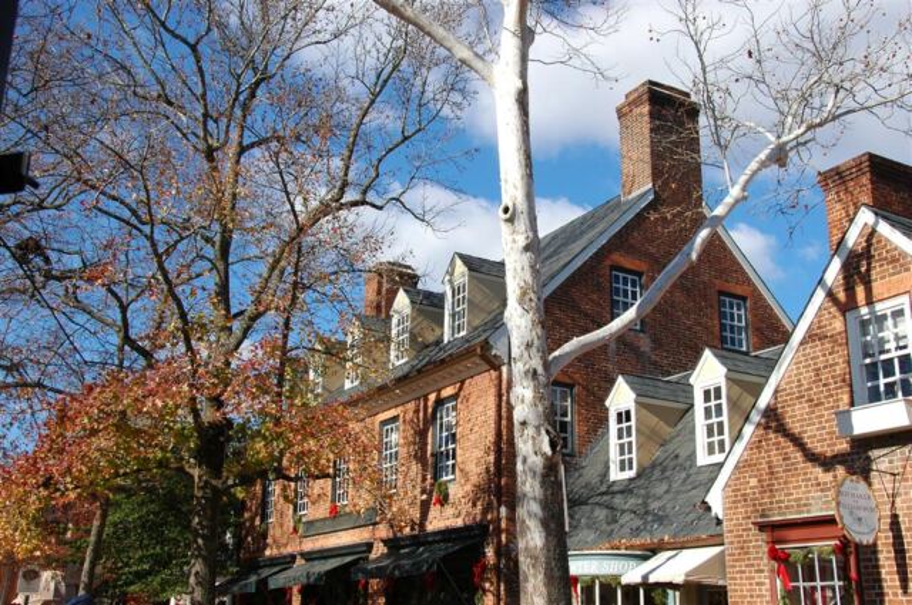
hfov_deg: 49.6
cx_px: 456
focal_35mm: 39
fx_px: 987
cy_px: 302
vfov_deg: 34.1
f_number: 10
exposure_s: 1/320
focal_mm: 26
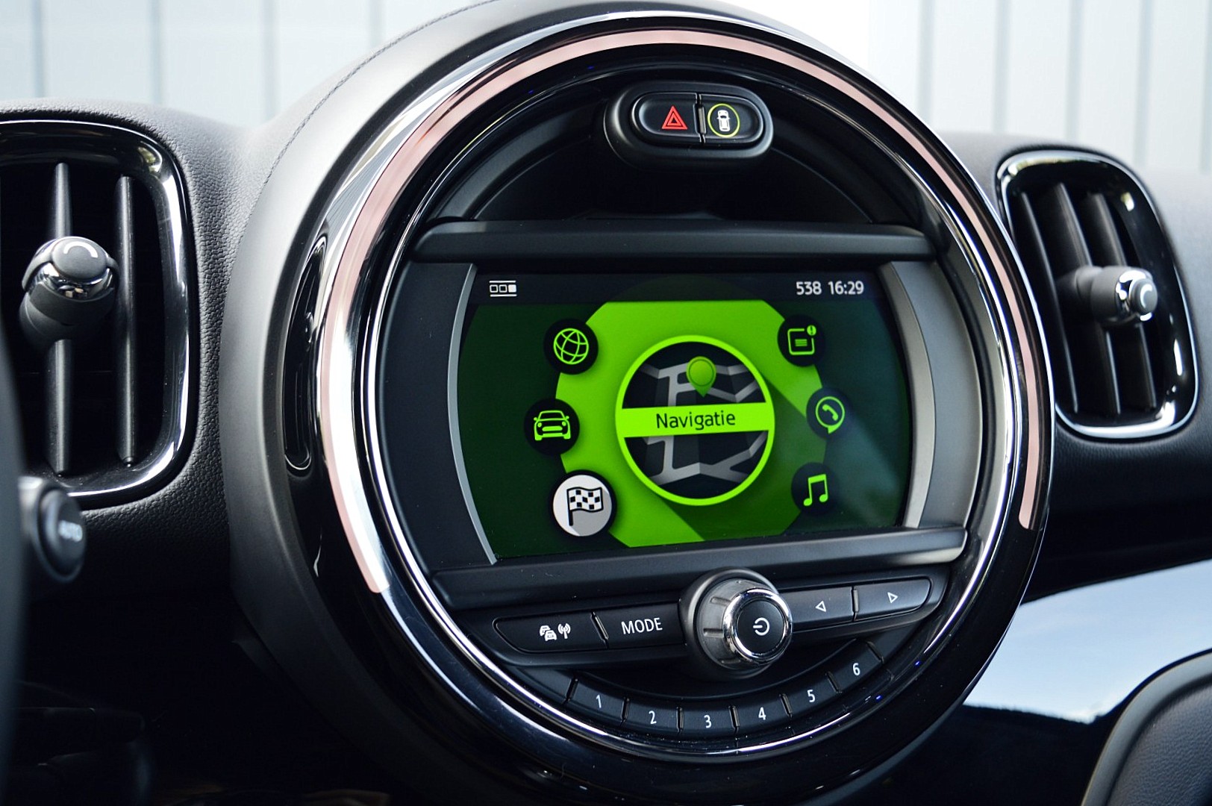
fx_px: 1161
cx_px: 606
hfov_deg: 55.1
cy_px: 403
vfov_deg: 38.3
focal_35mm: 34
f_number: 5
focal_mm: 23
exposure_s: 1/60
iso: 800
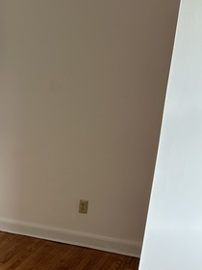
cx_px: -25
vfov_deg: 29.8
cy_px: 245
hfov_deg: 22.2
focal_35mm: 62
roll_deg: -0.3
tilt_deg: -21.5
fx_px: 482
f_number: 1.5
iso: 50
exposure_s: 1/121
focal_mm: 5.7
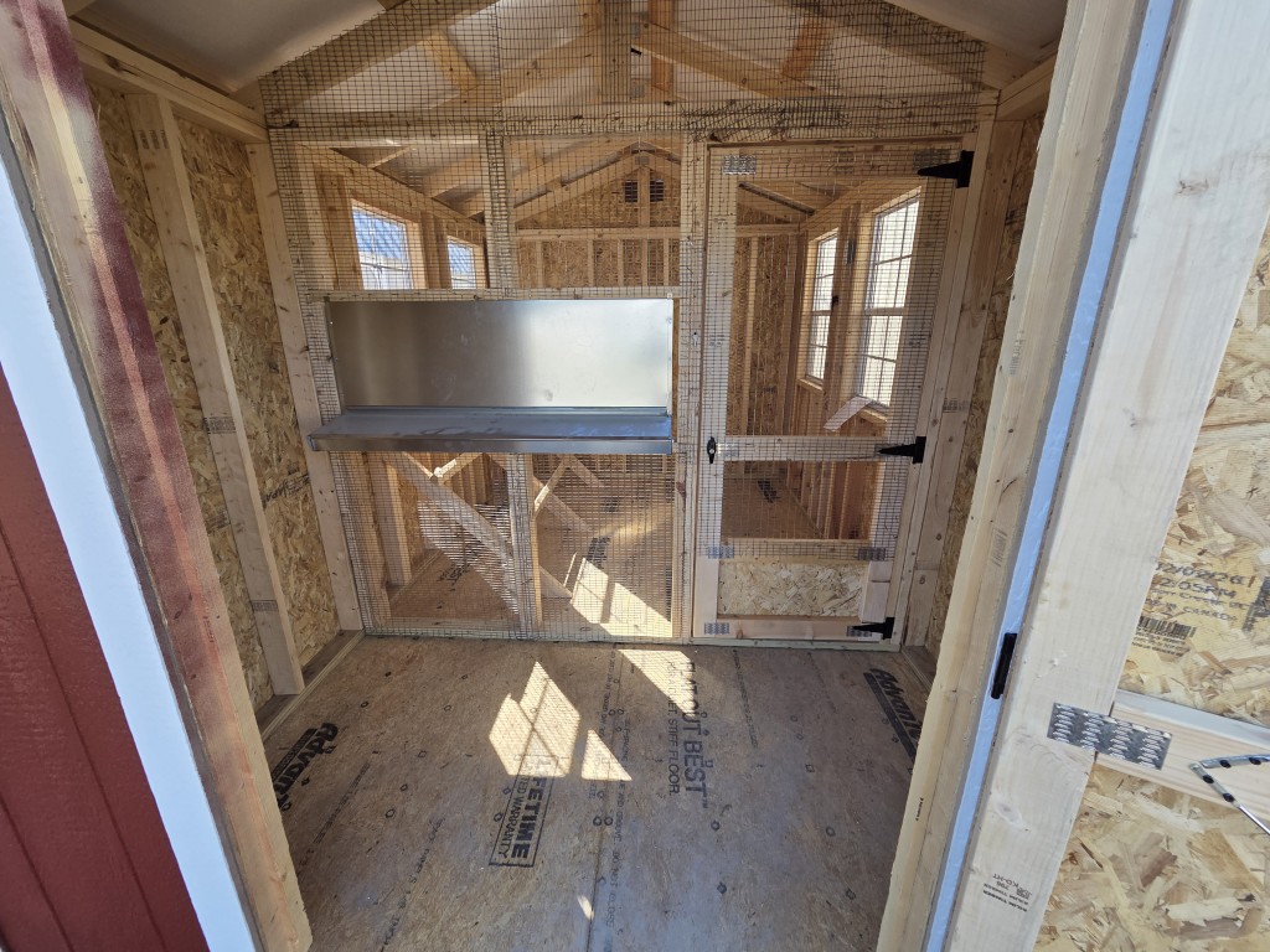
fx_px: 477
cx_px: 635
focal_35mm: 13
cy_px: 476
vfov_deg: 89.9
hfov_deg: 106.2
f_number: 2.2
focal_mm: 2.2
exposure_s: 1/385
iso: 50
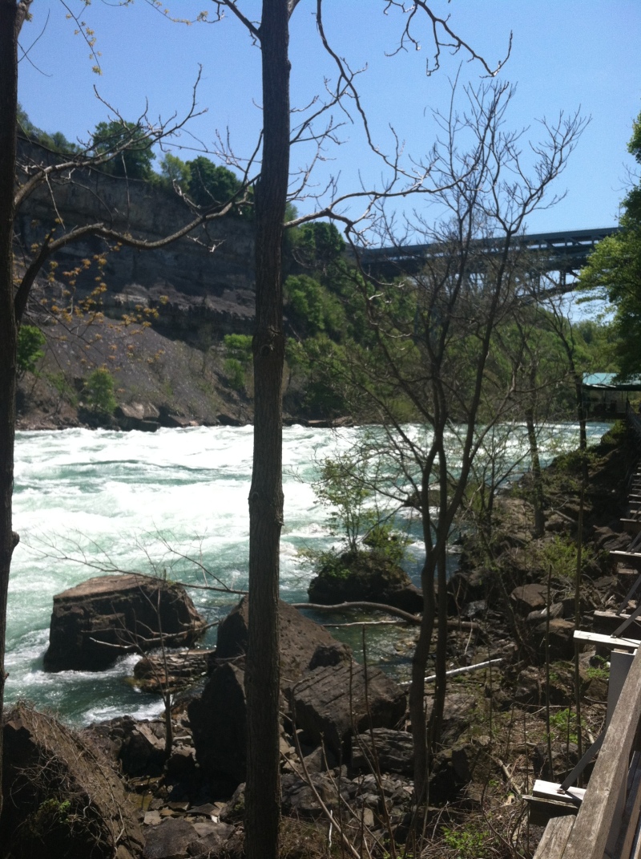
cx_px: 320
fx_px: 866
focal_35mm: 35
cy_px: 430
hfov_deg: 40.6
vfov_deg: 52.7
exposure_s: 1/1071
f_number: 2.8
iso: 80
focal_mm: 3.85
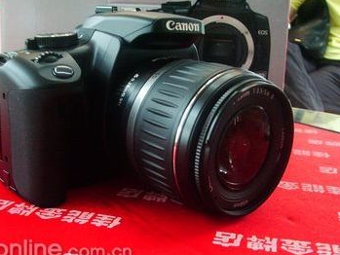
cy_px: 130
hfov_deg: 42.1
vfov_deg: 32.2
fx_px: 442
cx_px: 165
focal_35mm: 45
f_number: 2.6
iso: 400
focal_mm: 5.8
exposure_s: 1/50
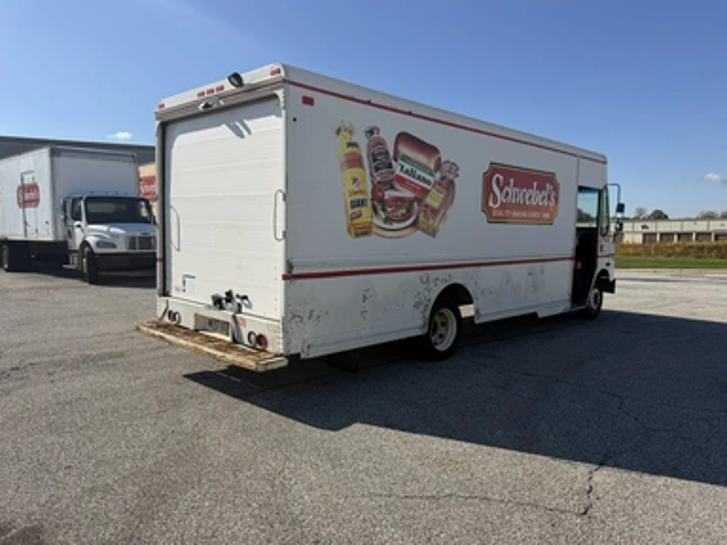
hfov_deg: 69.4
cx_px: 367
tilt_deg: -2.7
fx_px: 525
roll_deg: -1.1
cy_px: 276
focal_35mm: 25
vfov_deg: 54.9
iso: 80
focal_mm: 6.76
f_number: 1.78
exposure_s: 1/5714
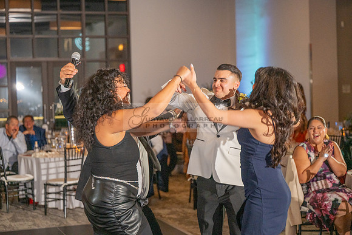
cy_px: 118
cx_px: 176
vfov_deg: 19.5
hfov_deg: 28.8
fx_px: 685
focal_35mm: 70
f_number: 2.8
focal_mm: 70
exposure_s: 1/200
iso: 1600
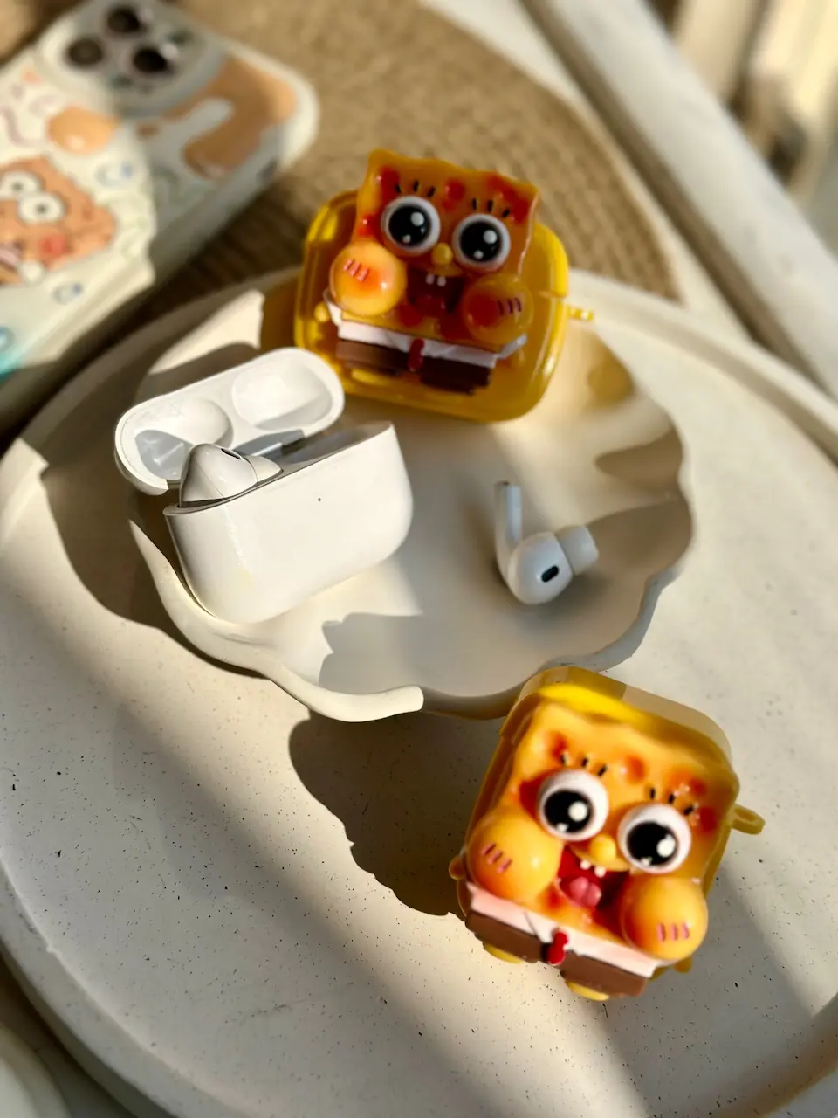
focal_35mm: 48
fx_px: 1549
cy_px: 559
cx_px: 419
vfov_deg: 39.7
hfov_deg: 30.3
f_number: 1.78
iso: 100
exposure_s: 1/8929
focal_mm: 6.86
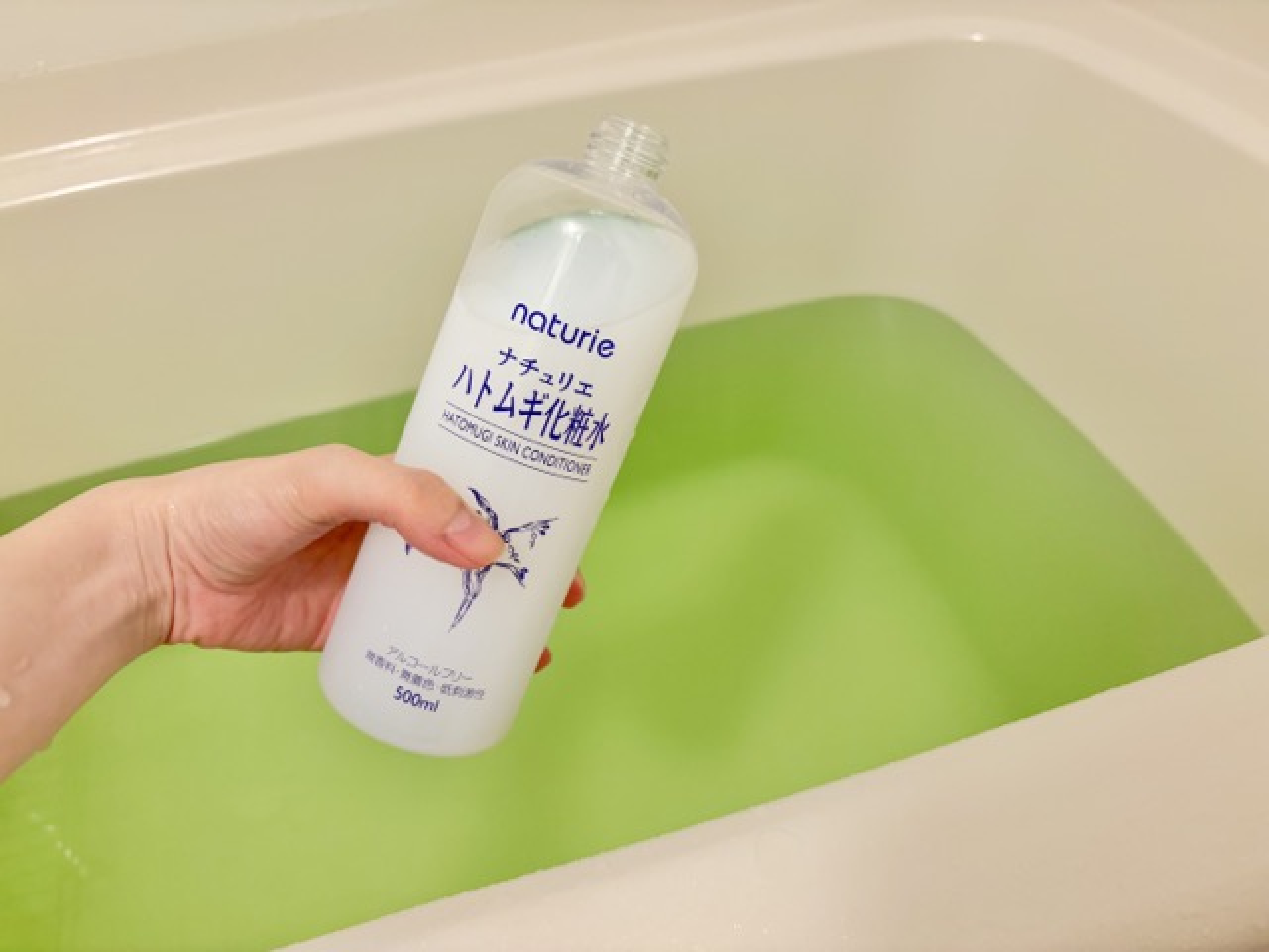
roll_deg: +4.7
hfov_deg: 67.3
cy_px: 476
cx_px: 634
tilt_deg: -42.4
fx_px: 953
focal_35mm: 26
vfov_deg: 53.1
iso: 200
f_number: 1.6
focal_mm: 5.96
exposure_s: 1/50
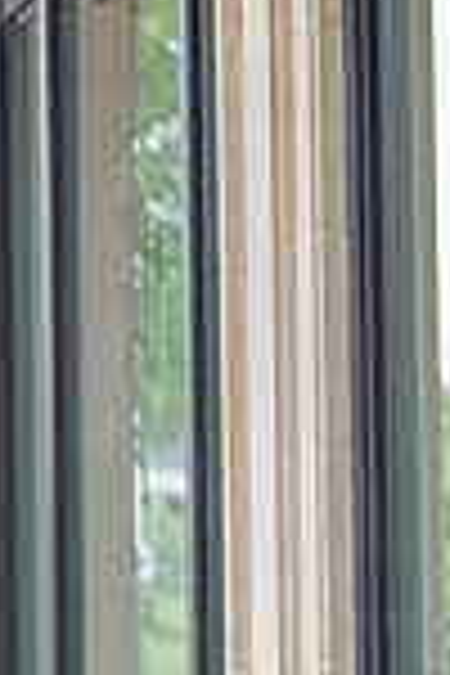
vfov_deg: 7.2
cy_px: 494
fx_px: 5325
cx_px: -776
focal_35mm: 284
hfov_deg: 4.7
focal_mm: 70
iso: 320
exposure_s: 1/320
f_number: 2.8
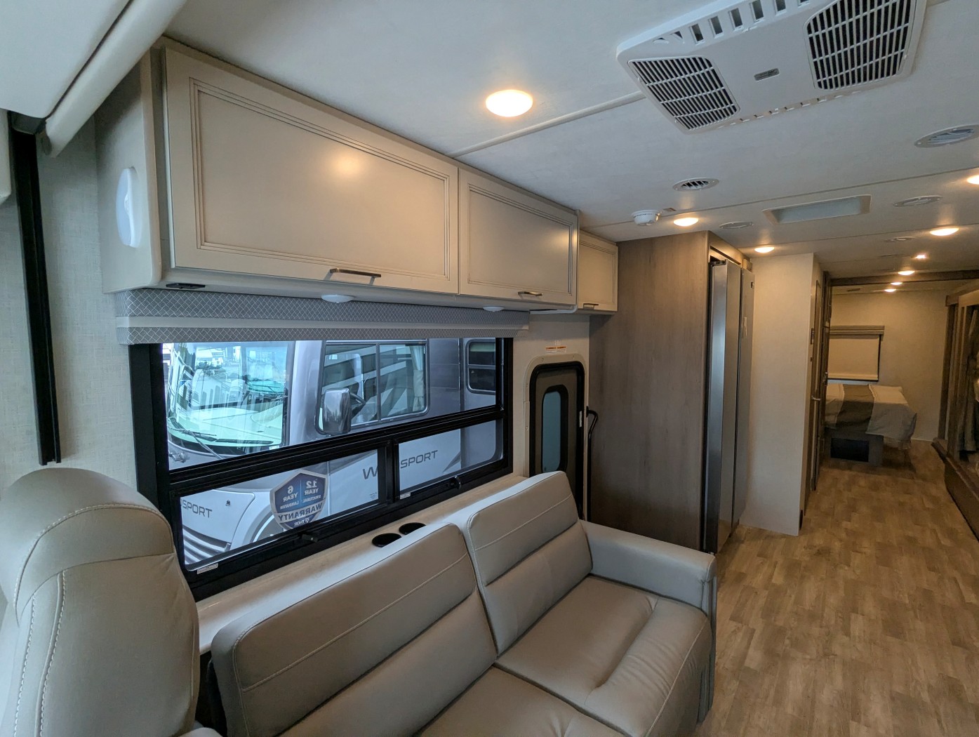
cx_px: 490
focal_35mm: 16
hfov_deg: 94.4
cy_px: 368
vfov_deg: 78.2
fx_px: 453
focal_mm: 2.35
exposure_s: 1/262
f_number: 2.2
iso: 239
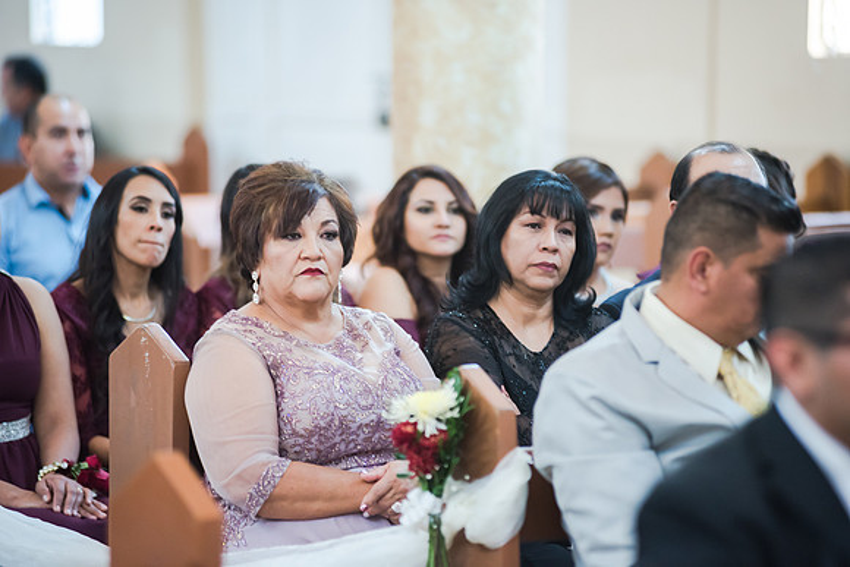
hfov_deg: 10.3
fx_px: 4723
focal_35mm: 200
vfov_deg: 6.9
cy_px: 284
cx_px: 425
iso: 1600
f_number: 2.8
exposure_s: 1/100
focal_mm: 200
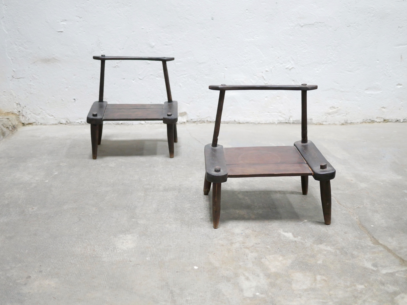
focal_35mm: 40
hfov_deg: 46.8
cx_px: 204
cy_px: 152
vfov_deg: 36.0
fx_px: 470
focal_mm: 20
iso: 2000
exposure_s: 1/60
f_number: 1.7
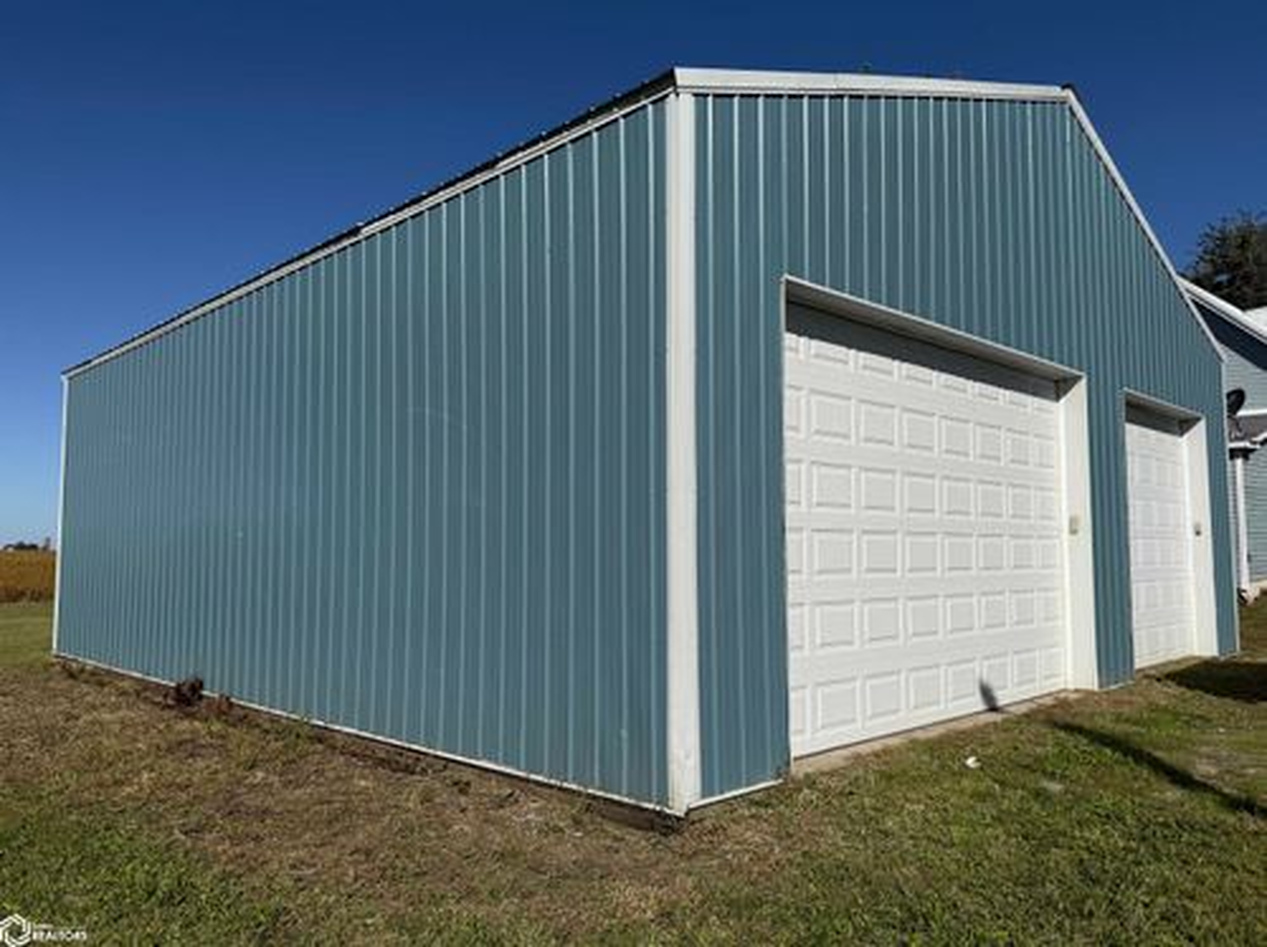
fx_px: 878
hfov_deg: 71.6
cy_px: 474
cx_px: 634
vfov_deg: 56.7
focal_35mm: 24
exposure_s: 1/11905
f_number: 1.78
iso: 80
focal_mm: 6.76
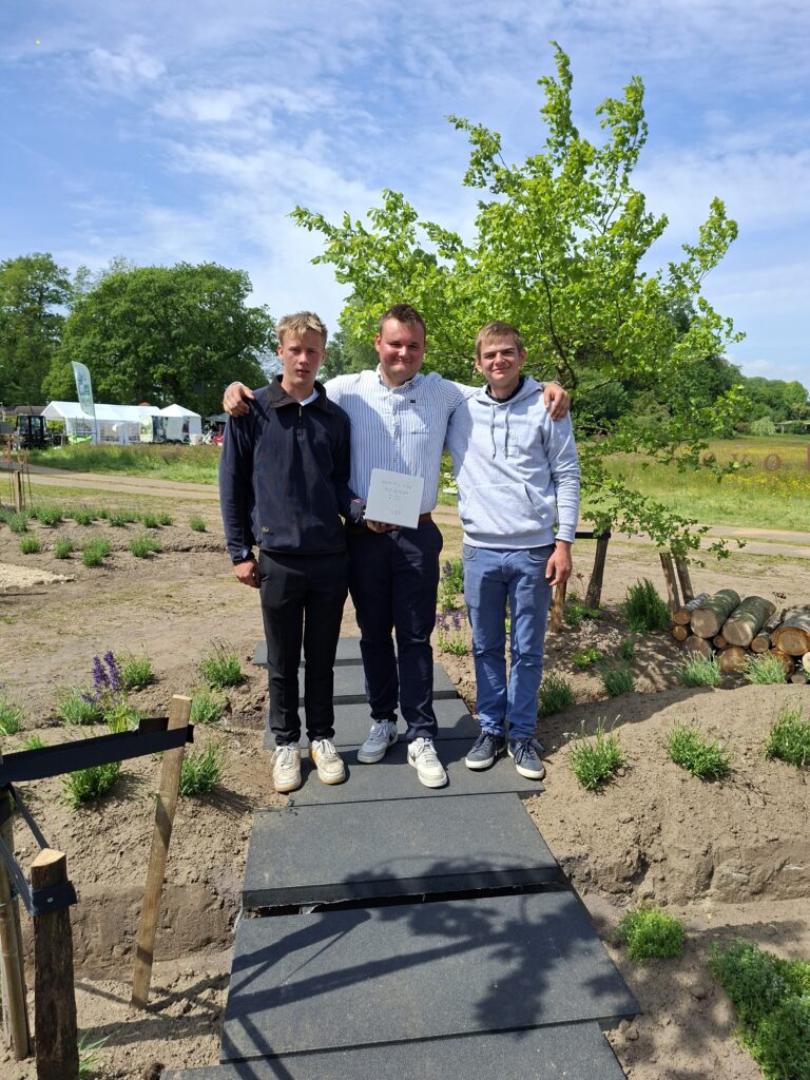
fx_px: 718
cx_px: 405
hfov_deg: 58.9
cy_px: 540
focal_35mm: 23
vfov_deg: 73.9
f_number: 1.8
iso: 50
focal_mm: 5.54
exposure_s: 1/1761
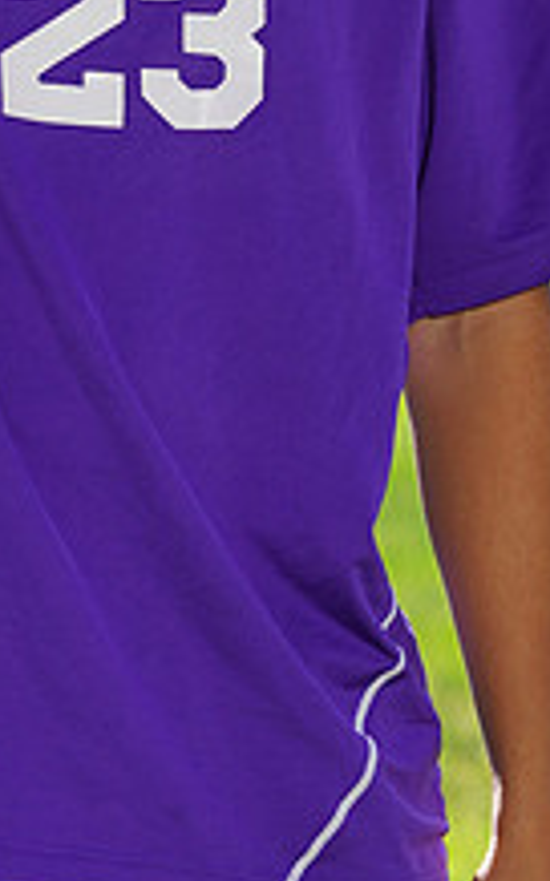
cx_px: -16
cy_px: -190
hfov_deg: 1.7
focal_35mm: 771
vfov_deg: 2.7
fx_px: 18515
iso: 200
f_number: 11
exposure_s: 1/200
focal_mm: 285
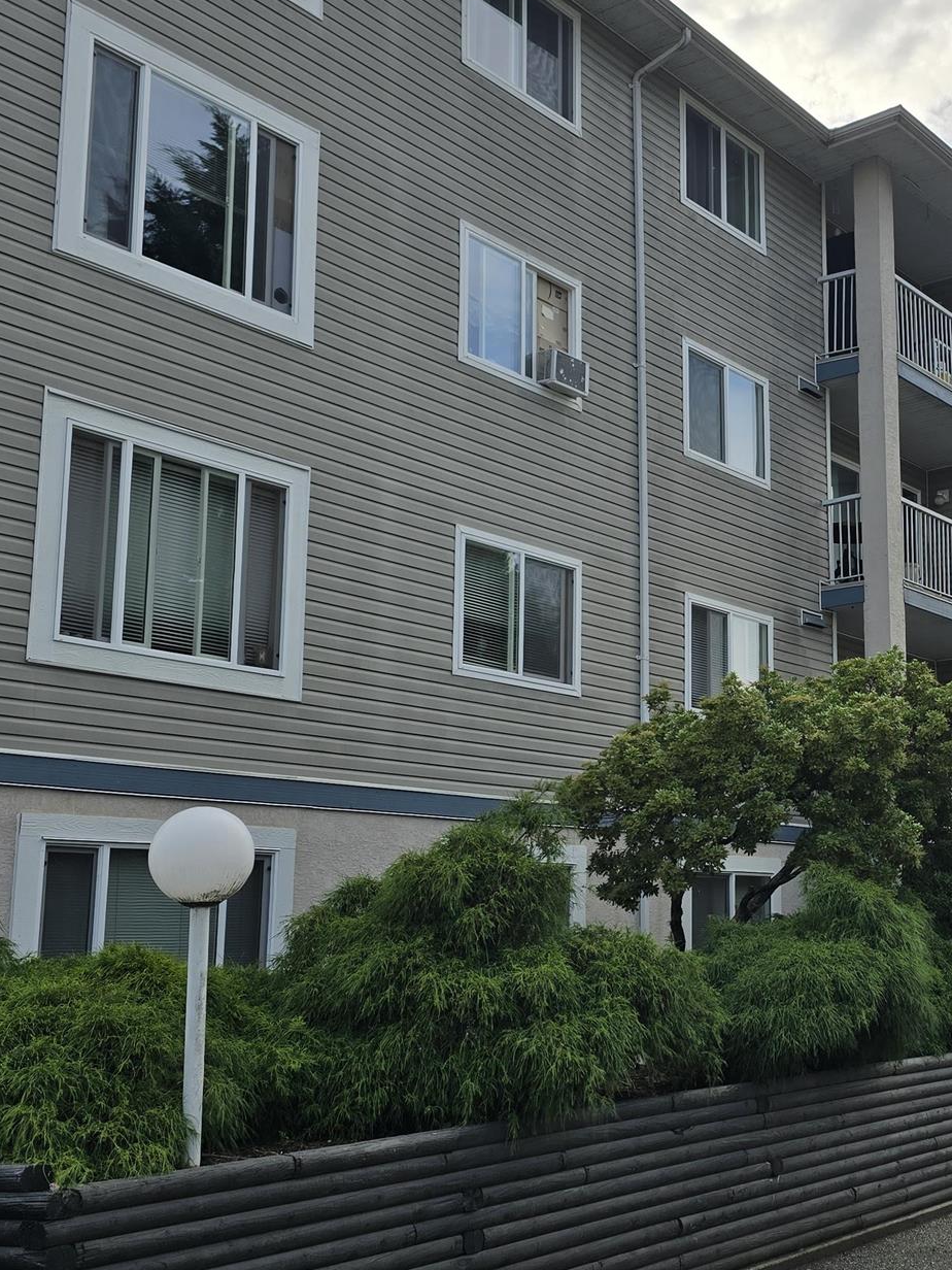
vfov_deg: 43.8
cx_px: 838
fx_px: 1577
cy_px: 660
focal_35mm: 43
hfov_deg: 32.1
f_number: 1.7
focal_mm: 6.3
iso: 12
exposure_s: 1/1387
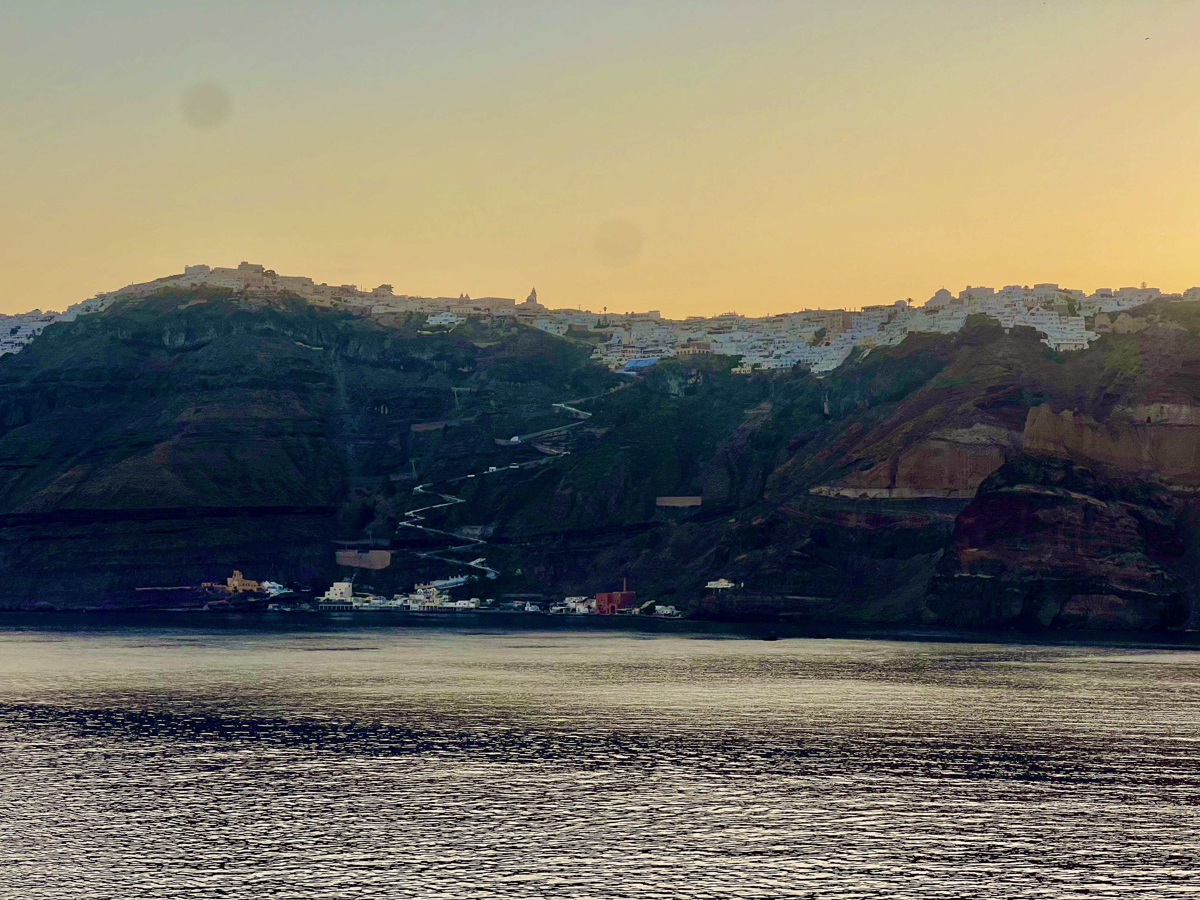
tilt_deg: +3.5
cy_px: 450
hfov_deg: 25.3
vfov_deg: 19.1
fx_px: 2669
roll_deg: -1.2
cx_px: 600
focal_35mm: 77
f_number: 2.8
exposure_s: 1/410
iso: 32
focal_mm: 9
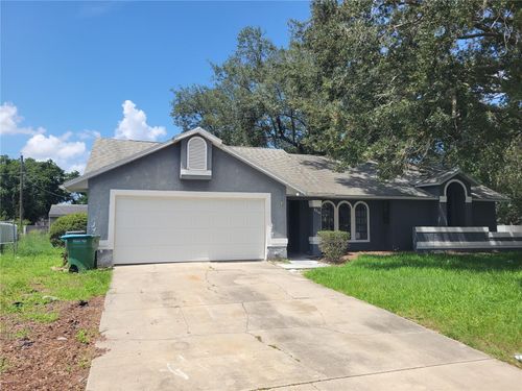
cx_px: 261
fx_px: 392
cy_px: 196
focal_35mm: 26
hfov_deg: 67.3
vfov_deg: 53.1
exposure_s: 1/1946
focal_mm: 5.4
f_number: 1.8
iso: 40
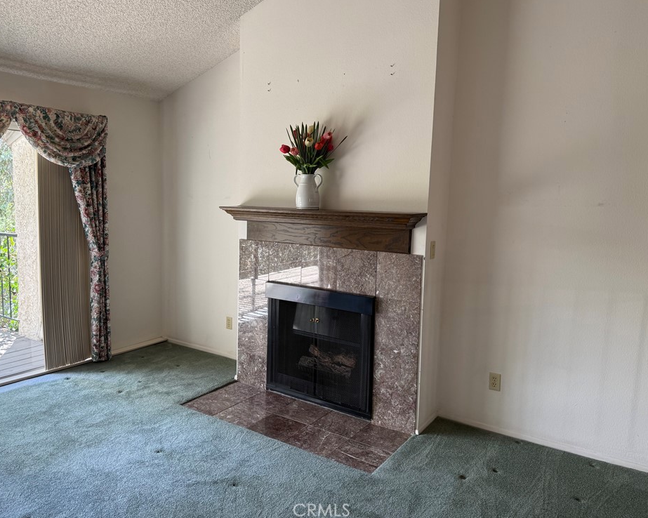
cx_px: 296
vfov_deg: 54.9
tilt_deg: -6.6
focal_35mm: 26
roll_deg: -2.0
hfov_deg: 65.9
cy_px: 251
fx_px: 499
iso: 80
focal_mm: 6.76
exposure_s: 1/142
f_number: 1.78
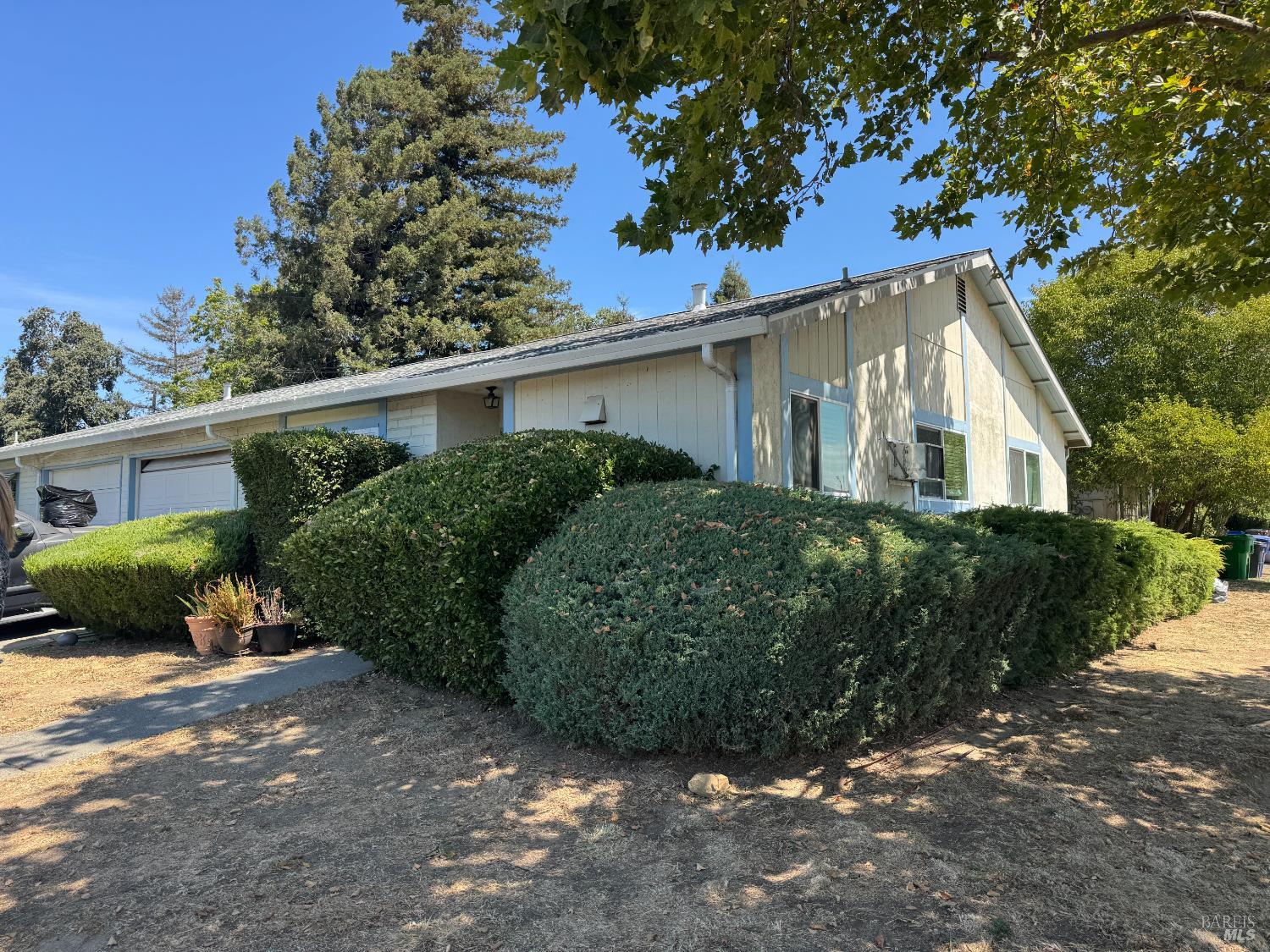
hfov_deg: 71.6
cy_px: 476
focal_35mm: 24
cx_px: 635
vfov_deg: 56.8
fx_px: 881
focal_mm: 6.76
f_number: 1.78
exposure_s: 1/1488
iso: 80
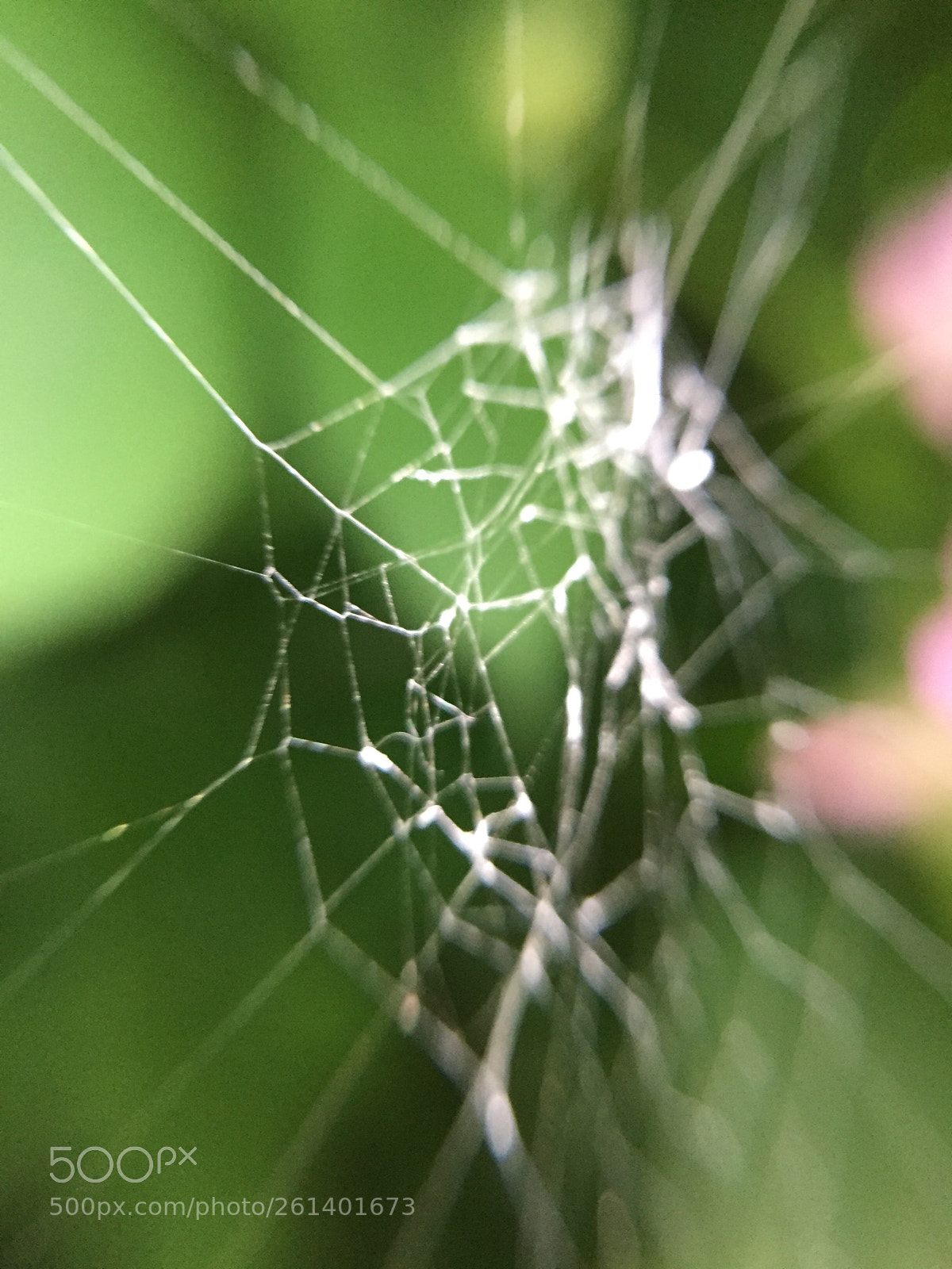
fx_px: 1063
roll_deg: -39.1
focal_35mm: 29
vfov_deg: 61.7
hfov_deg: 48.2
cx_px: 476
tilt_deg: +5.2
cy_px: 634
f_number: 2.2
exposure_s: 1/33
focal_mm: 4.15
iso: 320
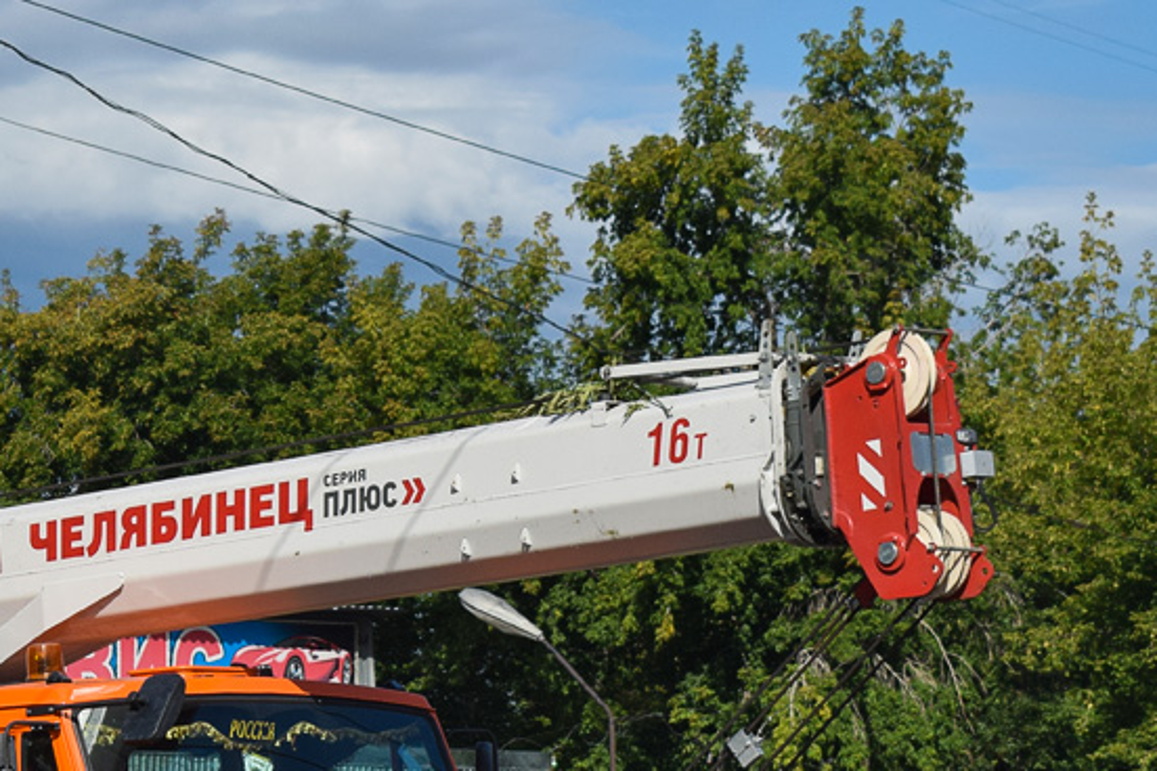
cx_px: -2
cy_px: 737
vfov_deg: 9.1
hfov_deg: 13.5
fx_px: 4820
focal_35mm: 150
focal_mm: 46
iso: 200
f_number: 7.1
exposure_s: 1/1250
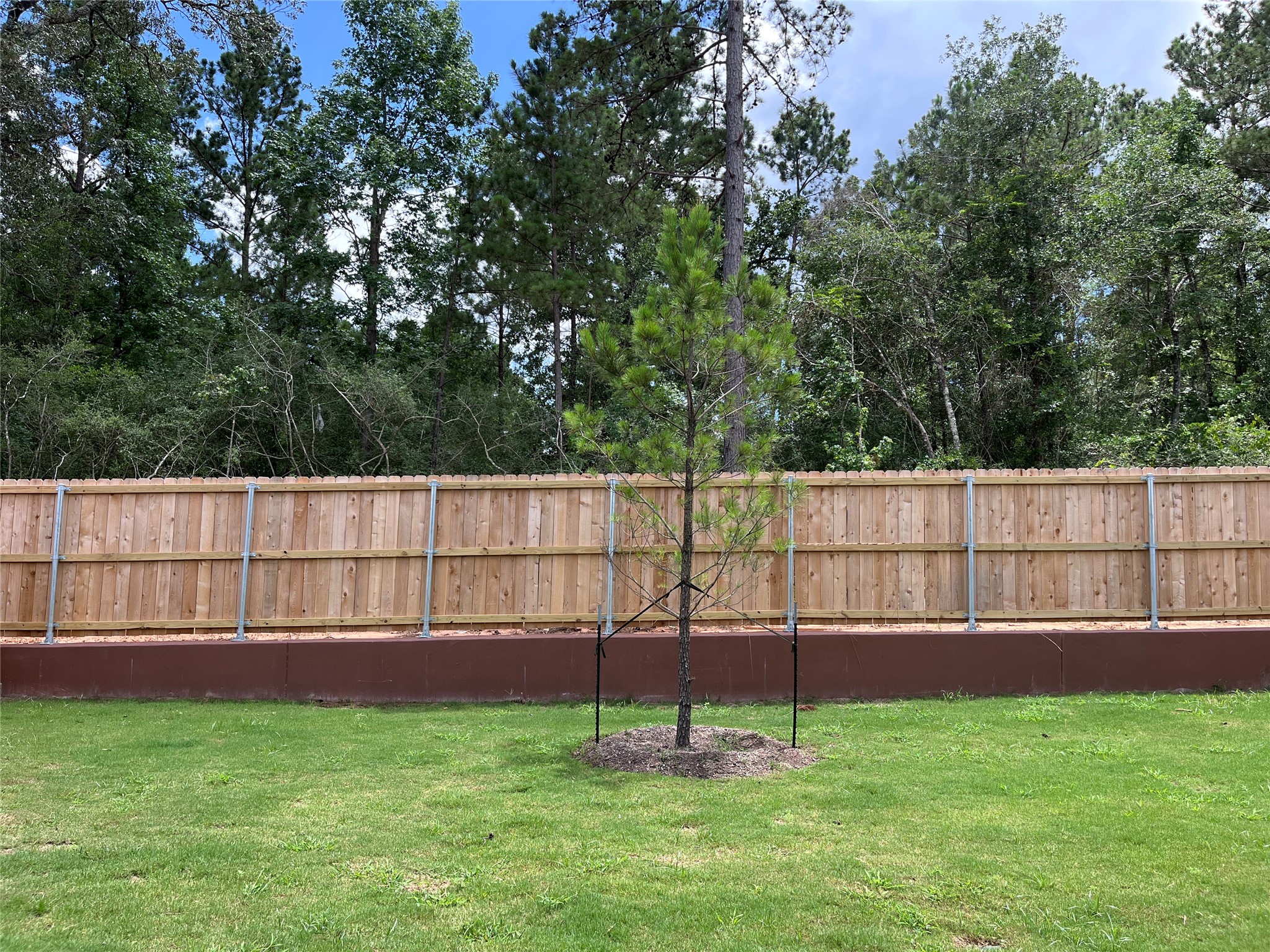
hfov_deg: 67.3
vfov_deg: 53.1
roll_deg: -0.7
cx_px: 635
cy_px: 476
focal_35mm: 26
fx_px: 954
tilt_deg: +5.6
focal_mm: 5.1
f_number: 1.6
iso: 50
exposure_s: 1/1066
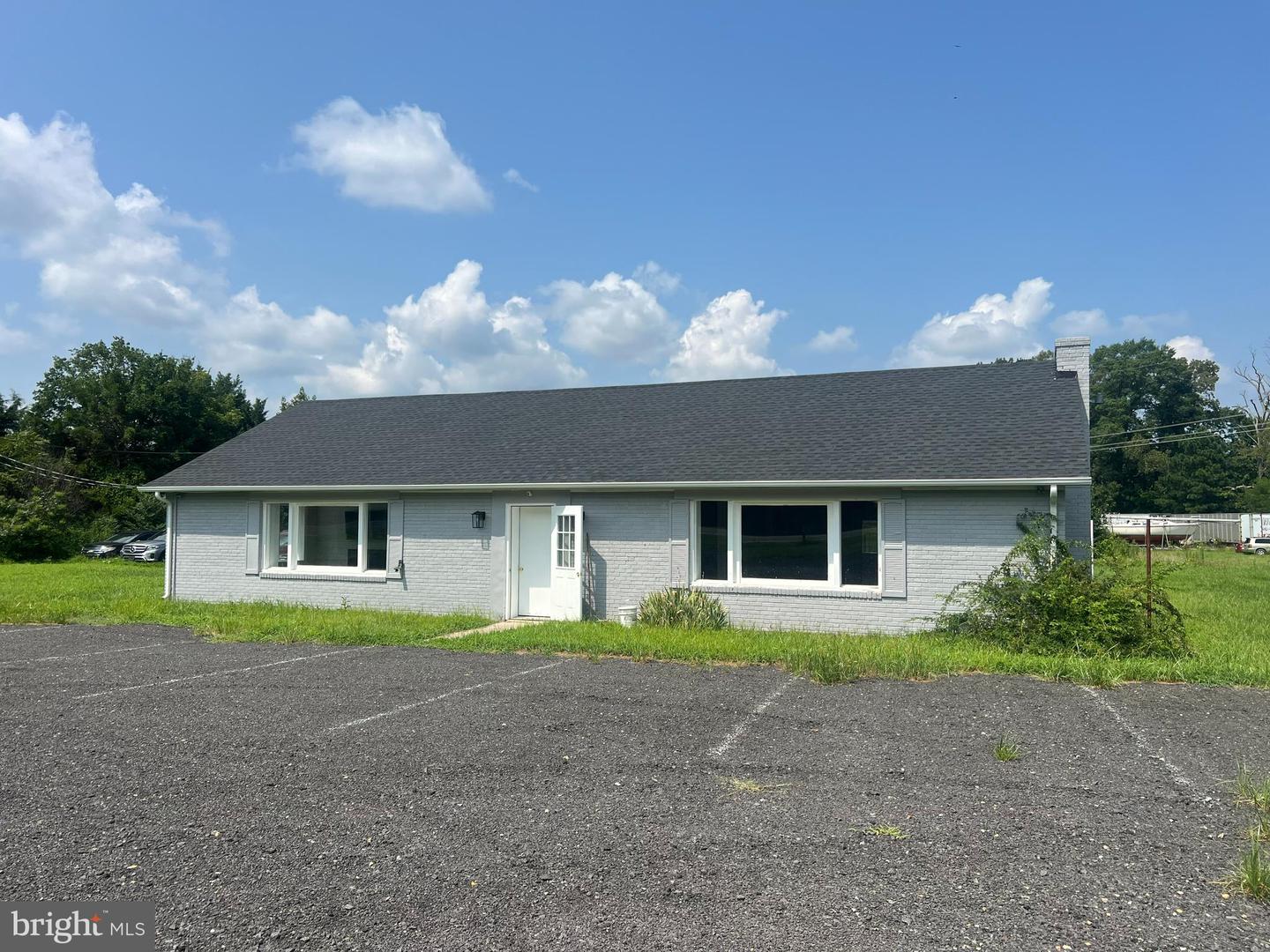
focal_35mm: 26
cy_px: 476
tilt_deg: +3.3
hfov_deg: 67.3
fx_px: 954
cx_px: 635
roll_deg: +0.0
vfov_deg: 53.1
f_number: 1.5
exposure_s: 1/5587
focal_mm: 5.7
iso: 50
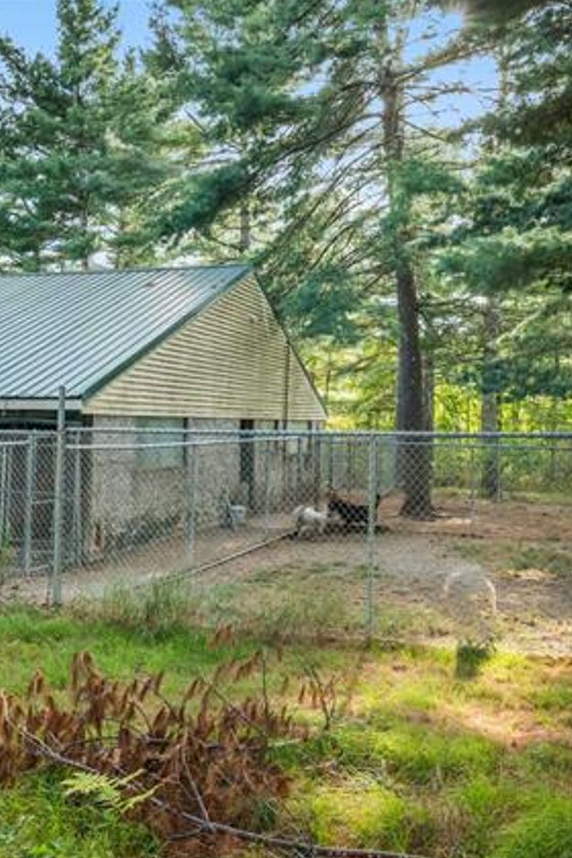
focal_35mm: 33
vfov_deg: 57.6
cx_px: 232
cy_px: 431
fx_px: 780
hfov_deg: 40.1
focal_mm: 21.5
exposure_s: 1/8
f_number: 11
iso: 250
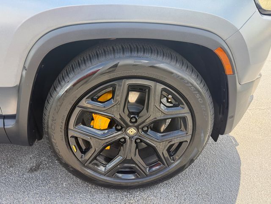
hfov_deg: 71.6
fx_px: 188
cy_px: 102
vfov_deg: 56.8
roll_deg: -1.0
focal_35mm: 24
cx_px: 136
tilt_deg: -29.7
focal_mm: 6.76
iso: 100
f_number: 1.78
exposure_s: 1/461
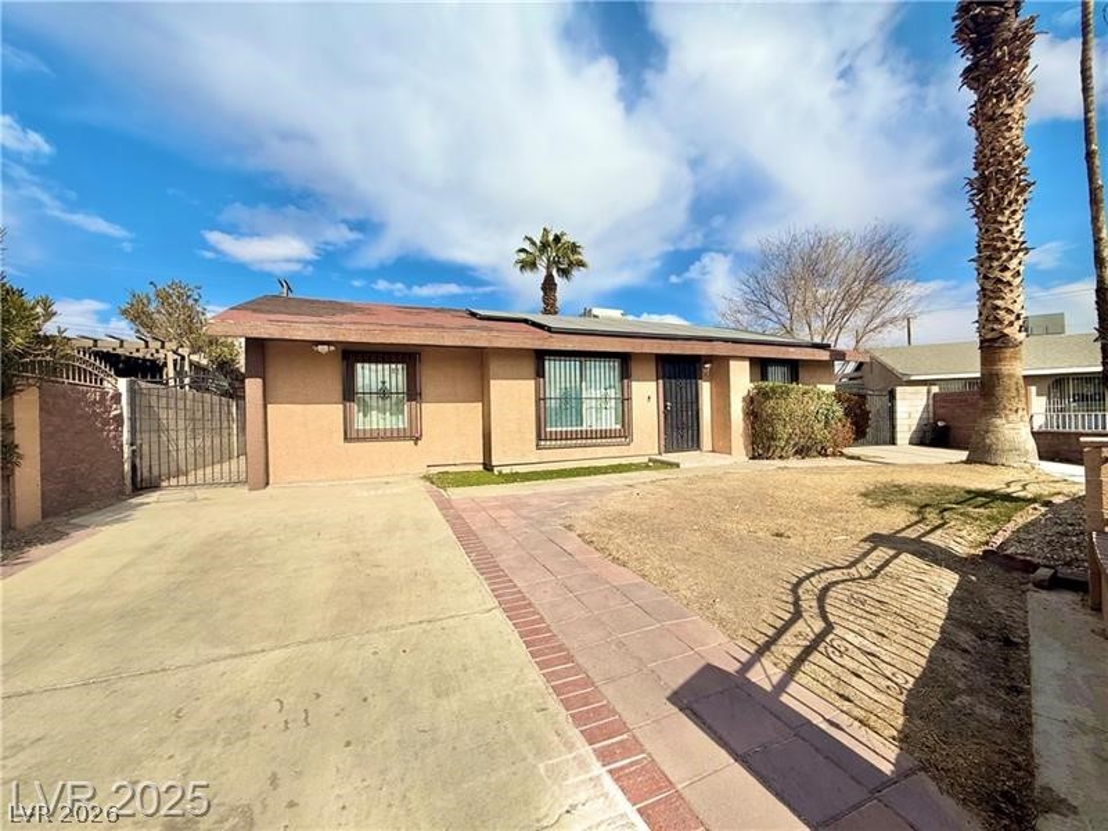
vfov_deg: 85.7
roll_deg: +1.6
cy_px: 416
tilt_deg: +0.5
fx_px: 448
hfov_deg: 102.1
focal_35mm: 14
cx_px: 554
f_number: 2.2
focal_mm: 2.22
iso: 50
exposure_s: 1/4149
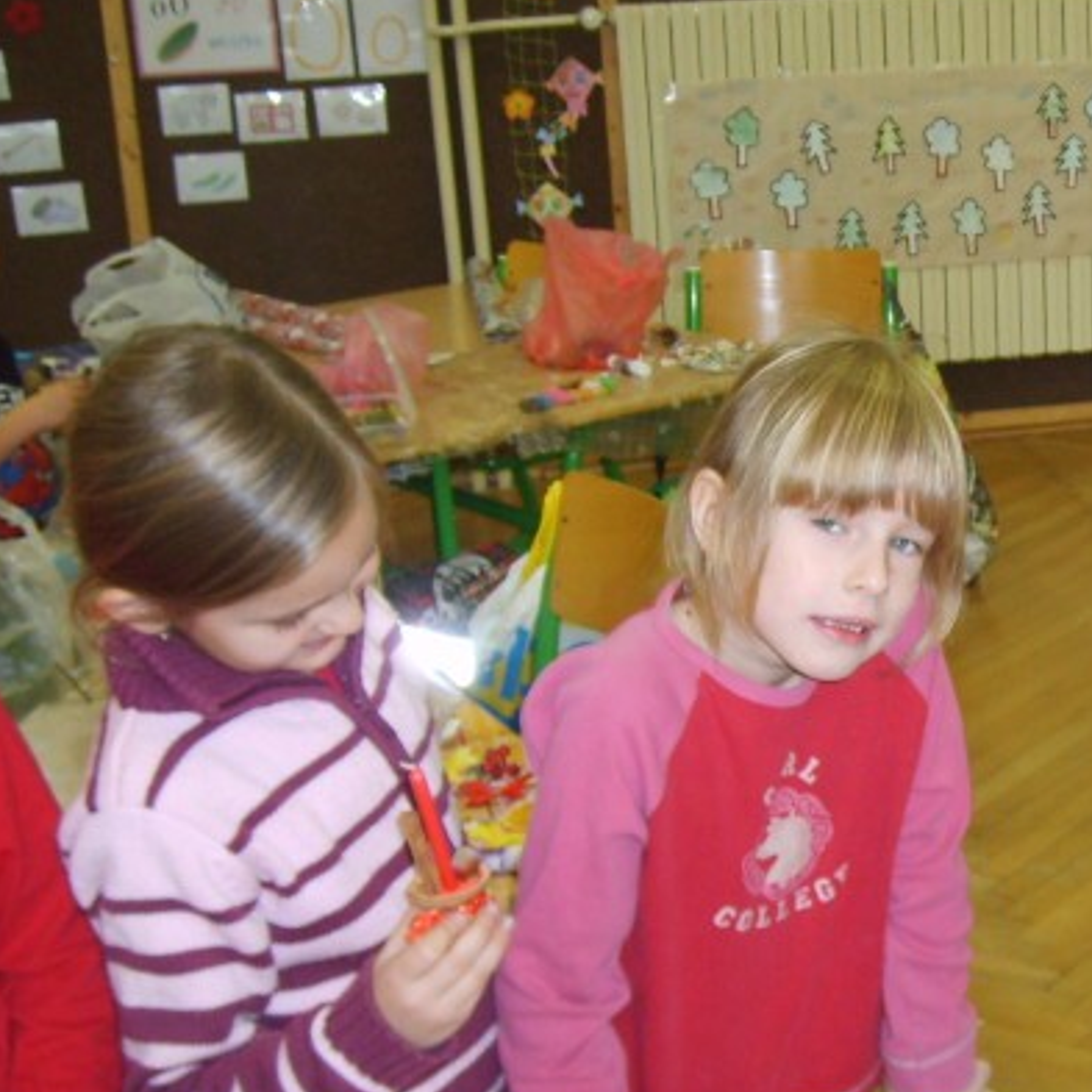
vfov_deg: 27.2
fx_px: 2248
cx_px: 1056
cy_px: 667
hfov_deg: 26.1
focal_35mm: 63
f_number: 2.8
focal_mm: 5.8
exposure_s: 1/45
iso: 100
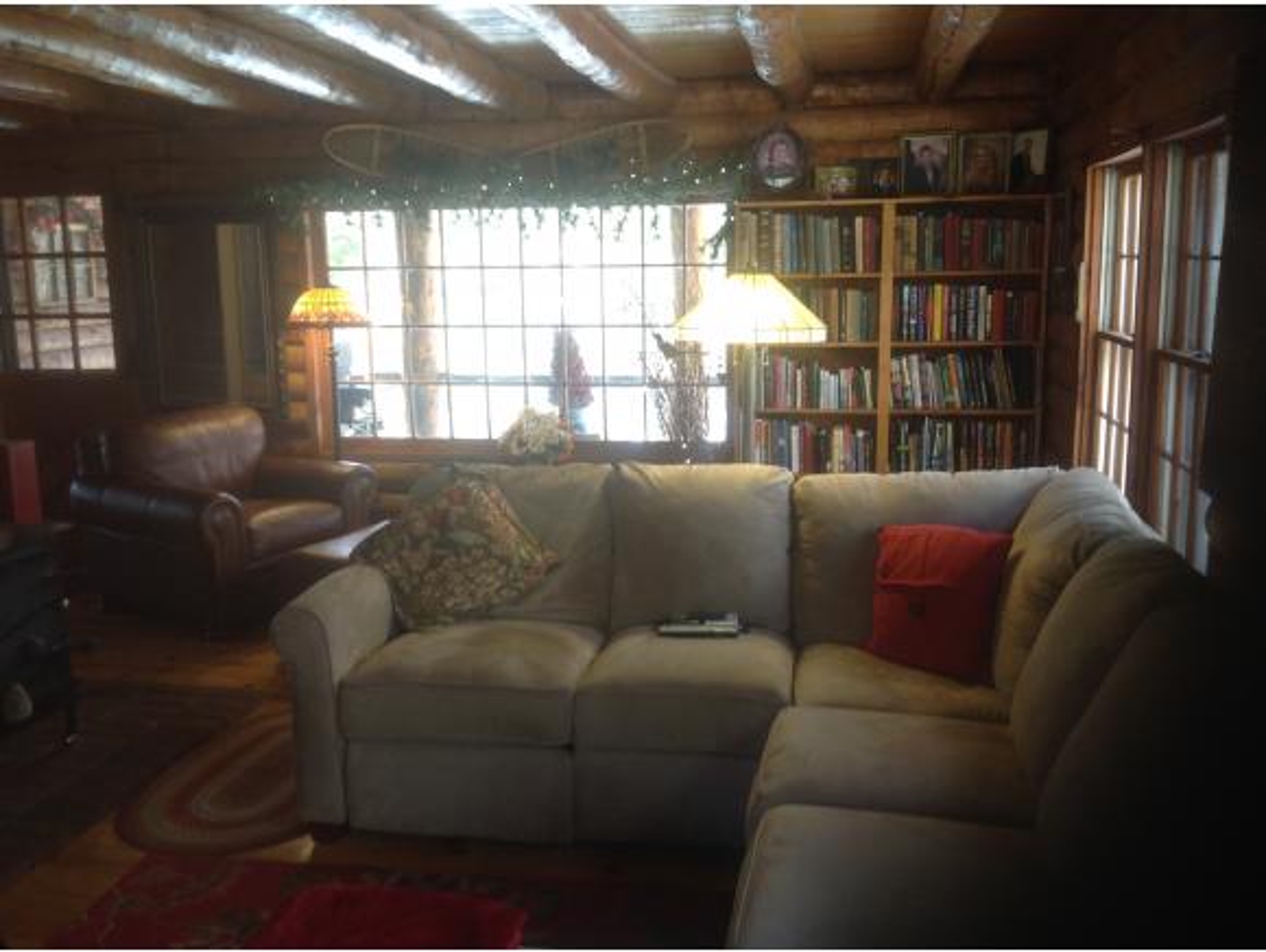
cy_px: 476
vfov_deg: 40.8
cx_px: 633
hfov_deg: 52.6
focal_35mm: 35
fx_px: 1281
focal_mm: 4.28
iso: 50
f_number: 2.4
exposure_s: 1/20
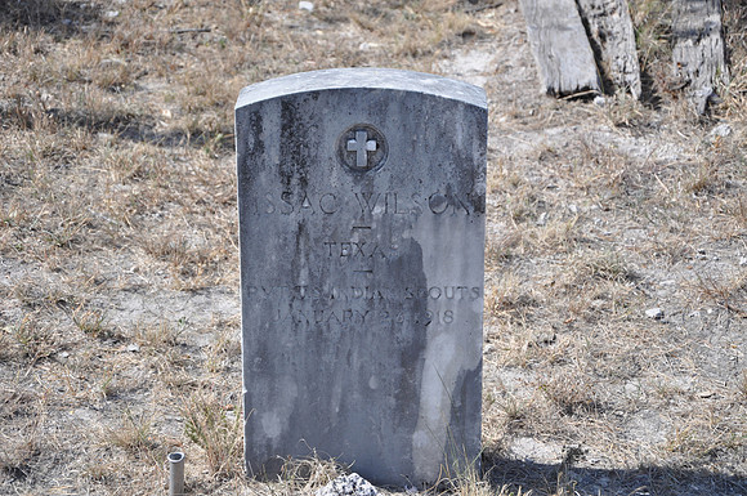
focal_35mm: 87
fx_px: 1803
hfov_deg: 23.4
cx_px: 374
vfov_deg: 15.7
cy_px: 248
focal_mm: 58
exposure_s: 1/160
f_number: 6.3
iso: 200
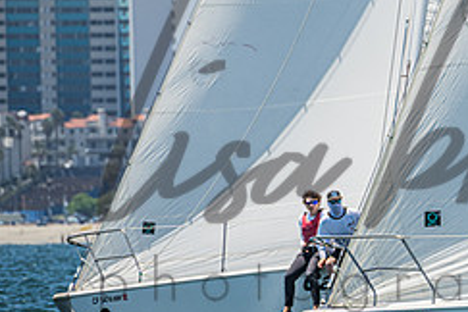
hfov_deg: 2.0
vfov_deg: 1.3
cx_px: 494
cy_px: 117
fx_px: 13636
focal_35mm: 1049
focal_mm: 400
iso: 400
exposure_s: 1/1600
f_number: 8
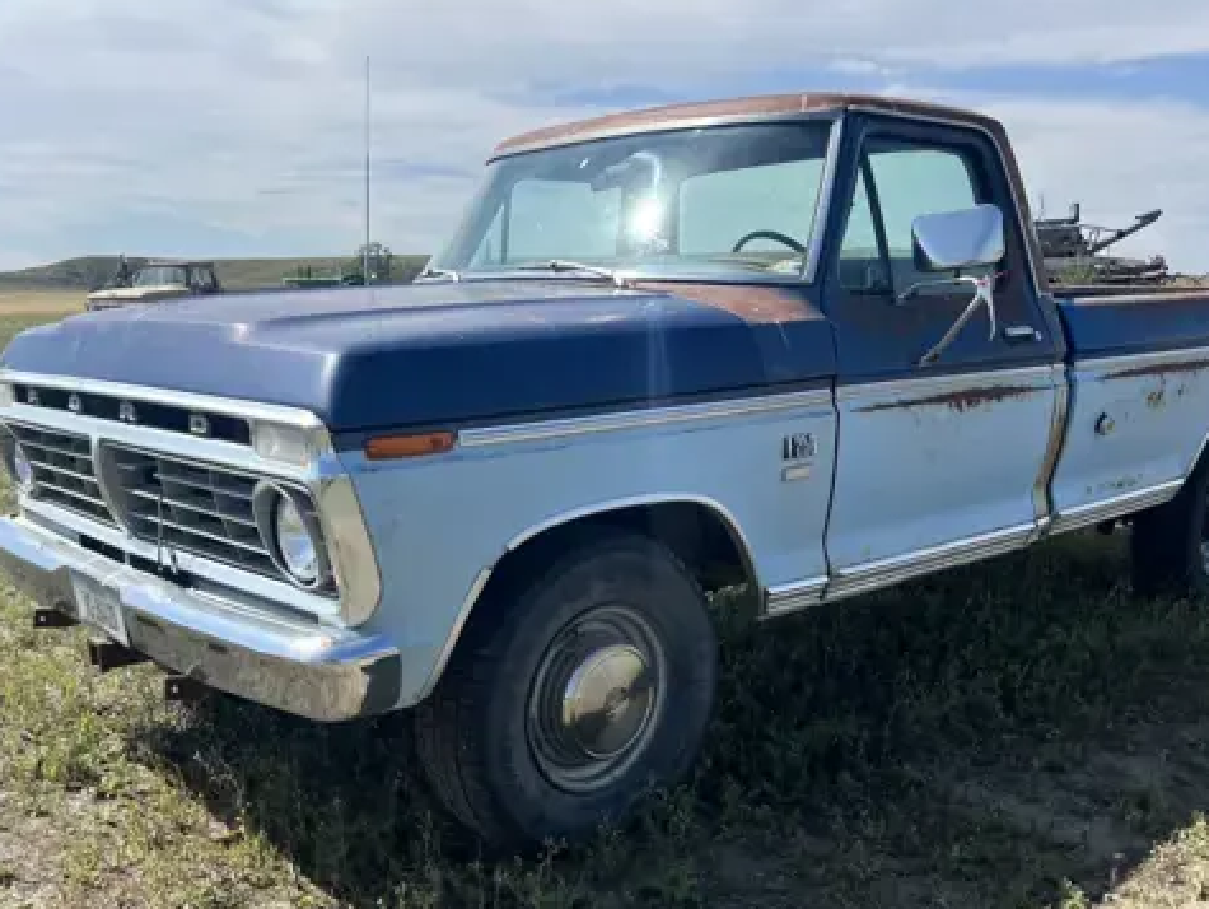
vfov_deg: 40.6
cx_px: 606
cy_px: 545
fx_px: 1223
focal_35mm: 35
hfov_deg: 52.6
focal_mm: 5.7
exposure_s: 1/4274
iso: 50
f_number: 1.5
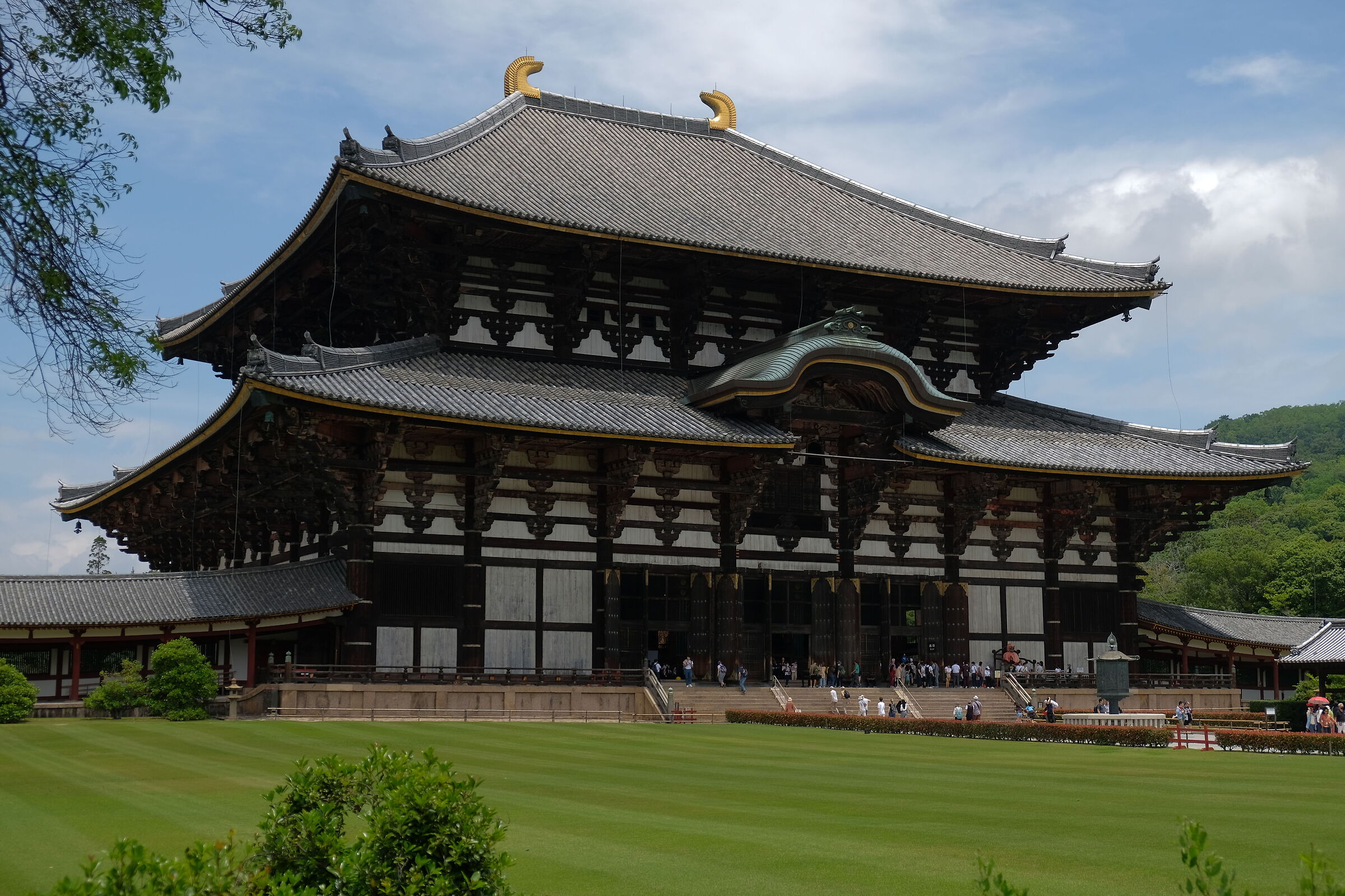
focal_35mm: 45
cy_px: 448
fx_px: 1681
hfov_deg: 43.6
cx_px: 672
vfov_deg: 29.9
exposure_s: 1/2000
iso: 100
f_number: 3.6
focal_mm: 30.2
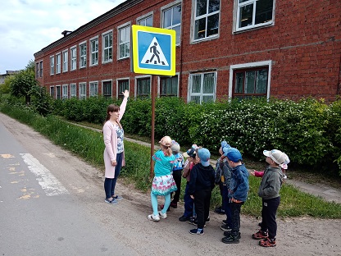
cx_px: 170
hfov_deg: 67.3
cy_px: 128
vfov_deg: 53.1
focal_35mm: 26
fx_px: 256
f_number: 1.8
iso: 108
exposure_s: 1/861
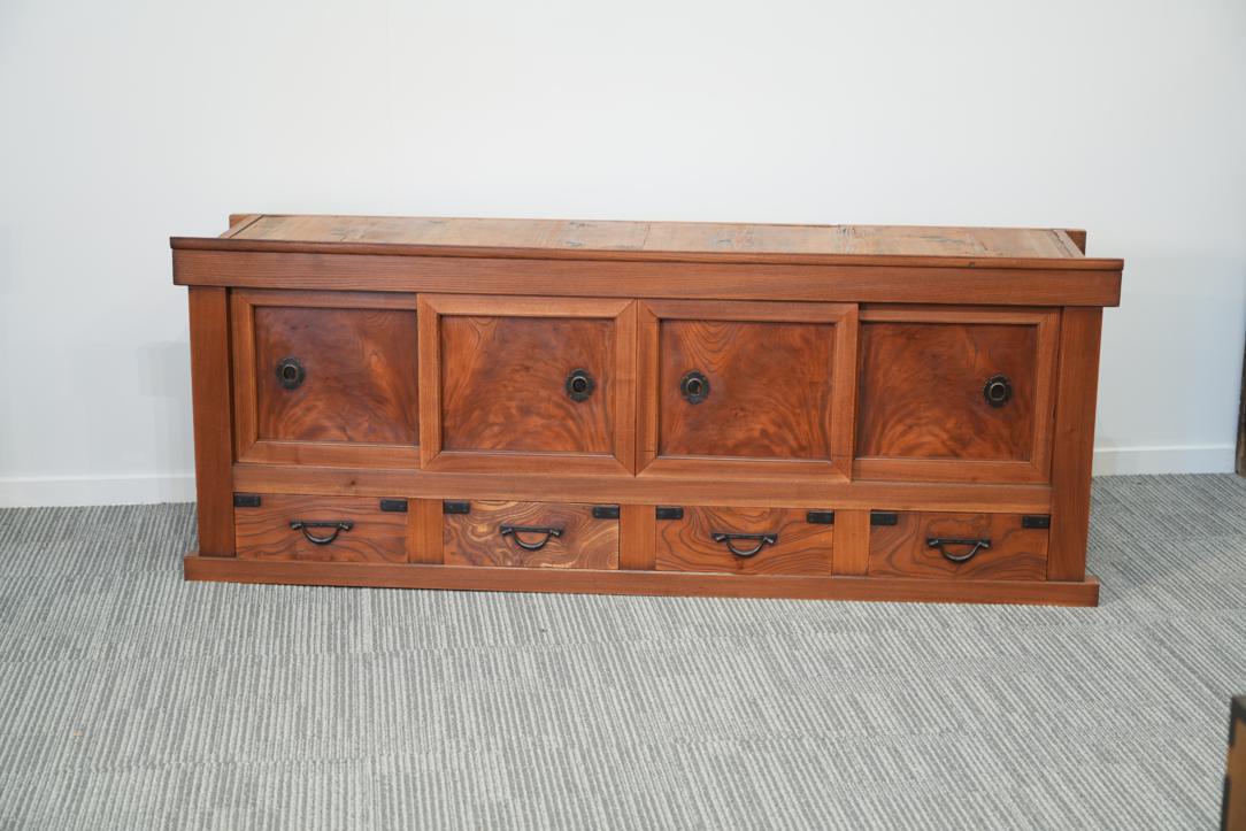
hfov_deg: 35.0
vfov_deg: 23.8
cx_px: 623
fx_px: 1973
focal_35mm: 57
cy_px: 416
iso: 1000
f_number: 4
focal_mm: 57
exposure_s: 1/60
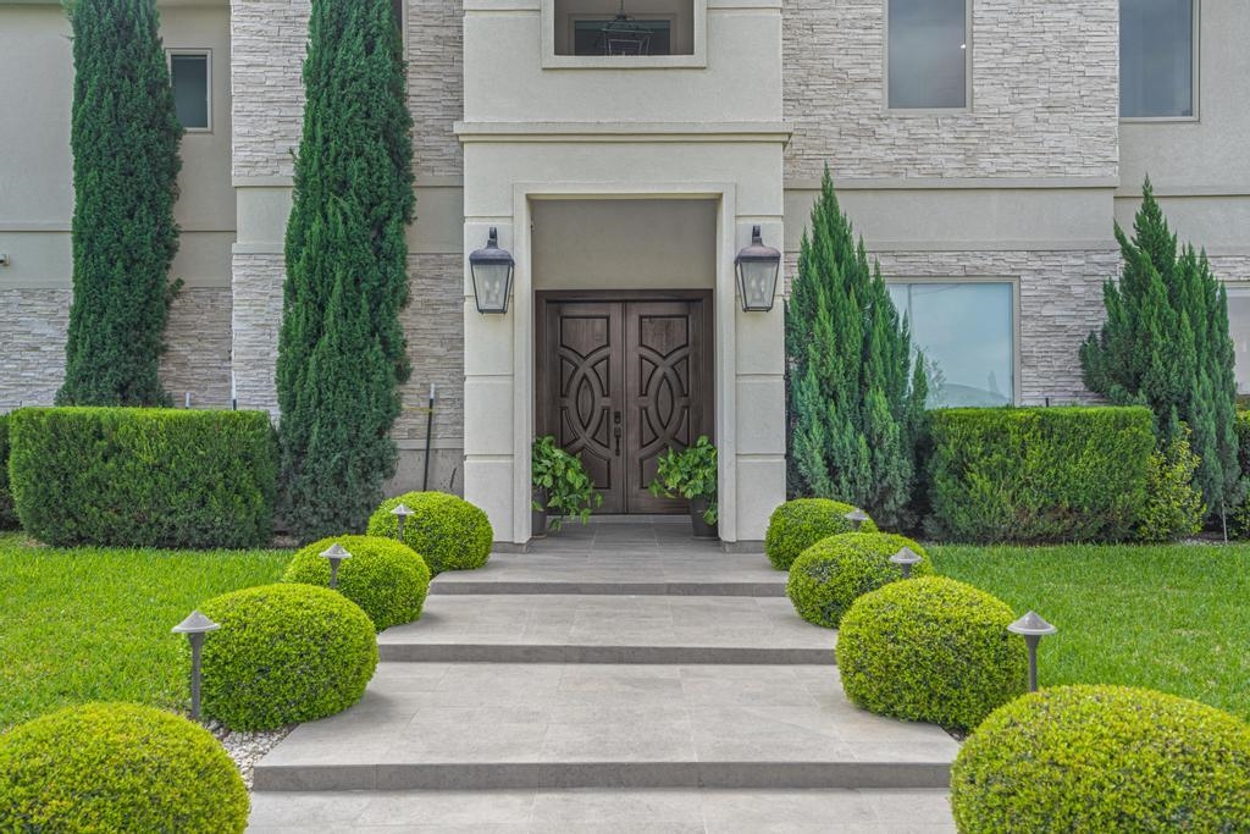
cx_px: 625
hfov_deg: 55.8
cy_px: 417
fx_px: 1181
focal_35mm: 34
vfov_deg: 38.9
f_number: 9
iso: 200
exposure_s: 1/40
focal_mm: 34
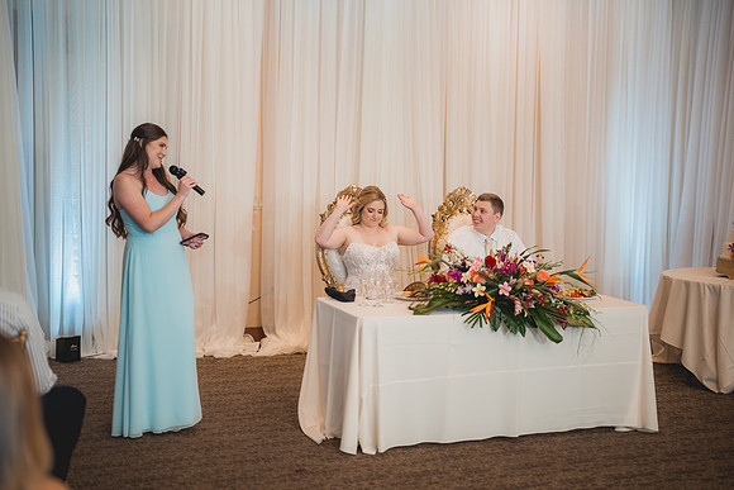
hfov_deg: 39.6
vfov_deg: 27.0
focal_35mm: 50
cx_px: 367
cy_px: 245
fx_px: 1020
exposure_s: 1/250
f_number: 1.2
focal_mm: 50
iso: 200
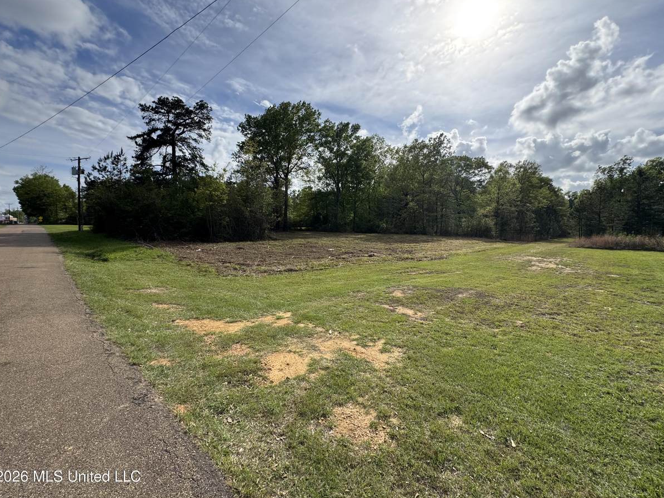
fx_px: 288
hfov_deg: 98.2
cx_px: 338
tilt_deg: -1.7
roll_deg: -0.2
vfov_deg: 81.6
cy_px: 234
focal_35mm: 15
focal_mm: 2.22
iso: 50
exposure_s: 1/1748
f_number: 2.2
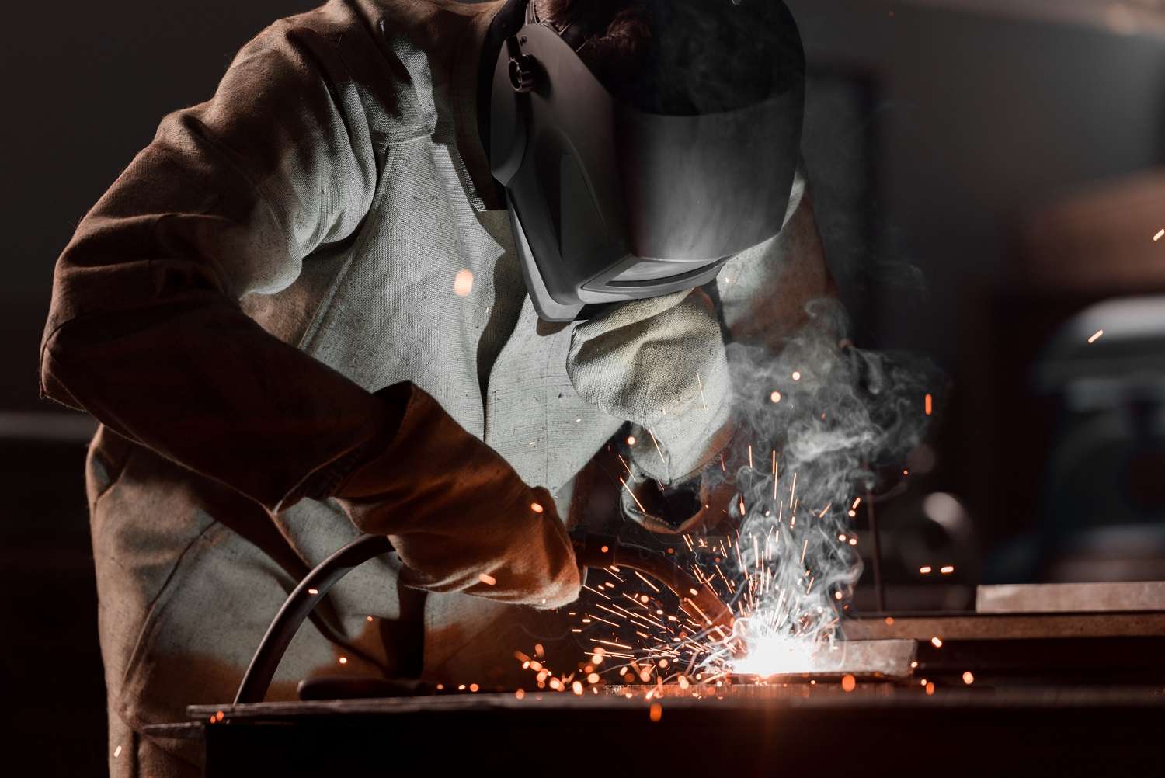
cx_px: 582
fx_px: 5990
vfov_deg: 7.4
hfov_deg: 11.1
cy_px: 389
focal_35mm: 185
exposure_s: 1/200
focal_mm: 185
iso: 320
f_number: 4
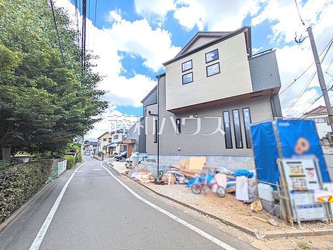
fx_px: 135
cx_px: 166
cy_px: 125
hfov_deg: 102.1
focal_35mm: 14
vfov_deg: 85.7
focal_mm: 1.83
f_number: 2.2
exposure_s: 1/1203
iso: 50
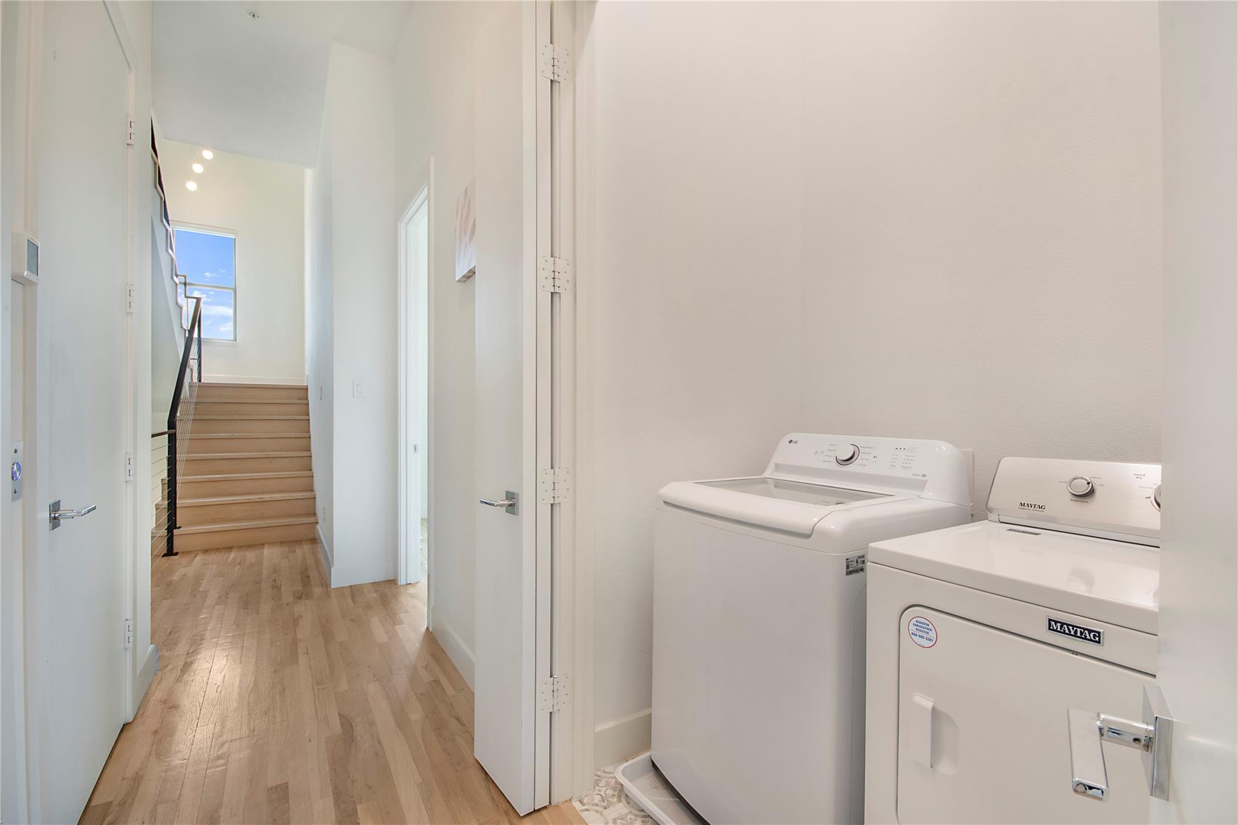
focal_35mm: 15
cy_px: 412
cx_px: 619
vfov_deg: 77.3
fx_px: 516
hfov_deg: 100.4
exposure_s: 1/6
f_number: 11
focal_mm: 10
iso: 100
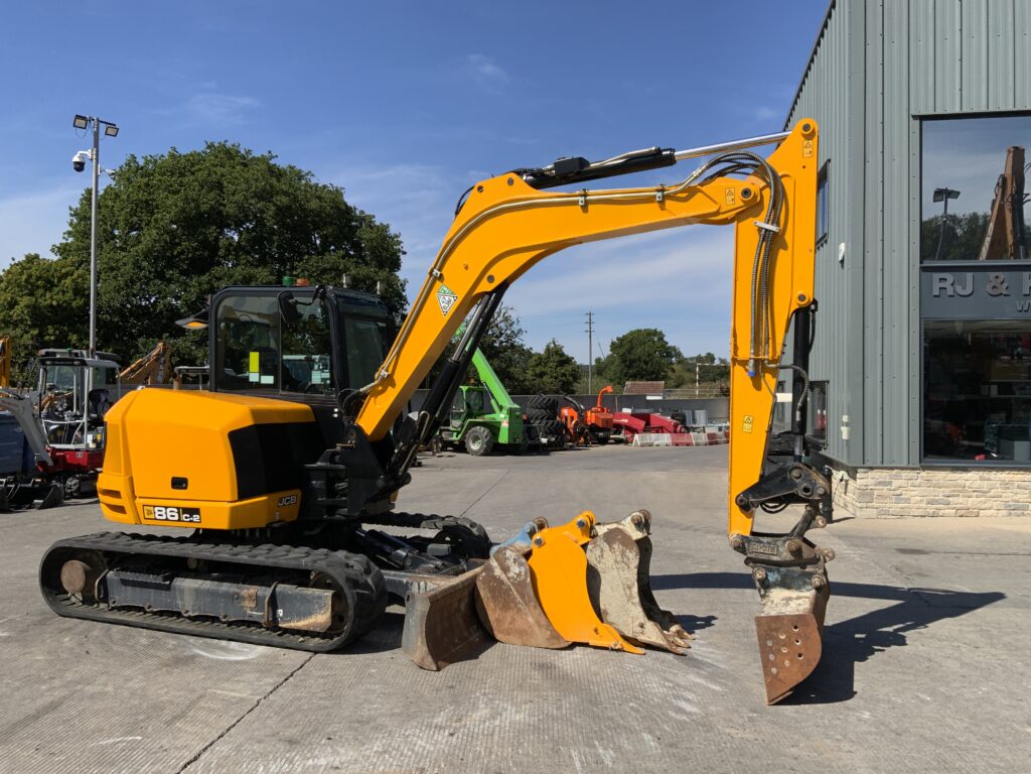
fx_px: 864
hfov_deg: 61.7
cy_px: 387
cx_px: 516
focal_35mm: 29
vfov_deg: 48.2
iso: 20
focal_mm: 3
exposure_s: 1/2227
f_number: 1.8
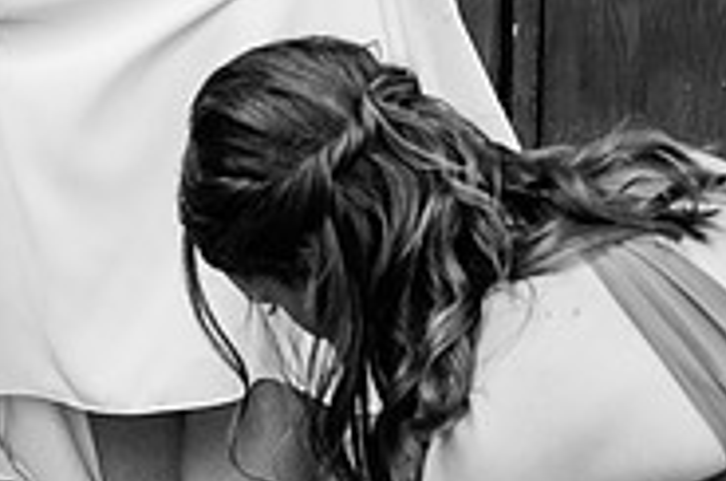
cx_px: 213
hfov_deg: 14.7
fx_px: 2798
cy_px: 469
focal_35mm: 139
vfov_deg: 9.8
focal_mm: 44
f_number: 4
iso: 1600
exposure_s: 1/250
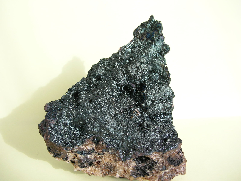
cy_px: 90
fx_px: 250
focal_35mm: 36
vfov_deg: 39.6
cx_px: 120
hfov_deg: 51.4
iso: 50
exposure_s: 1/25.5
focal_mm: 6
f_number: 2.7
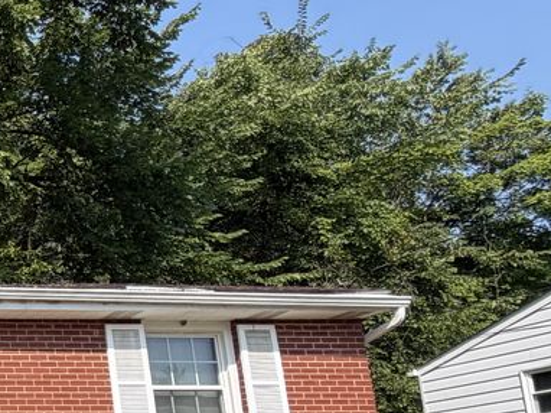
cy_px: 408
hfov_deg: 22.6
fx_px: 875
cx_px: -408
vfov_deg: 25.3
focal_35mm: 55
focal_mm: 2.22
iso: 32
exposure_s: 1/770
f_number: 2.2
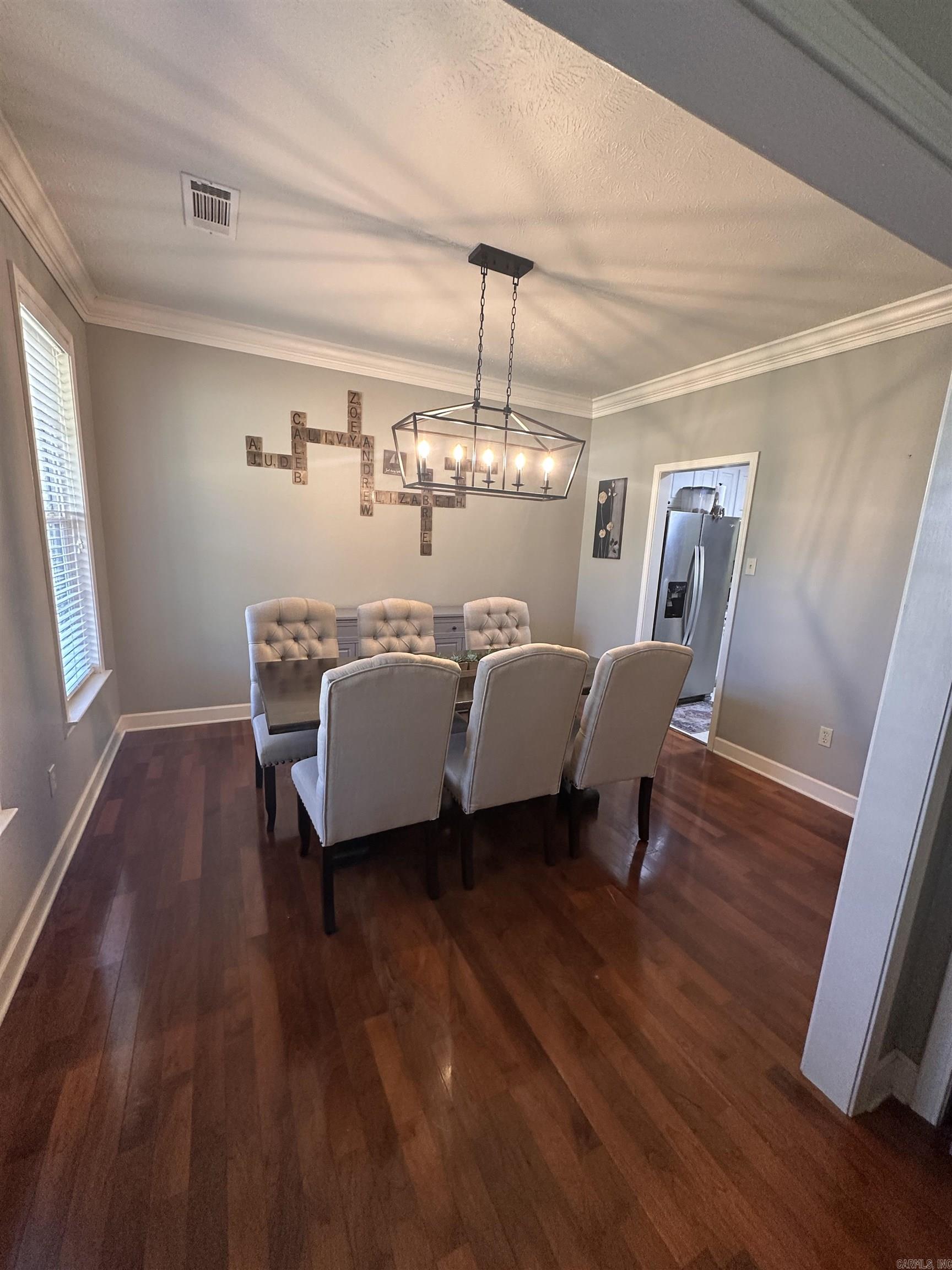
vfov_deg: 102.1
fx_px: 513
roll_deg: -3.8
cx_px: 476
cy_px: 635
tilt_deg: -11.8
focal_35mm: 14
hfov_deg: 85.7
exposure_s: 1/60
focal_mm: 2.22
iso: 250
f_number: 2.2
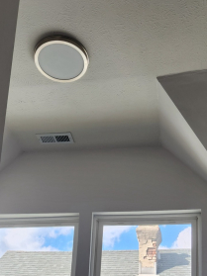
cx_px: 92
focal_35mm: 55
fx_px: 439
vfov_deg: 31.8
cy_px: 285
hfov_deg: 26.5
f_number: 1.8
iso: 20
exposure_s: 1/180
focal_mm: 5.4
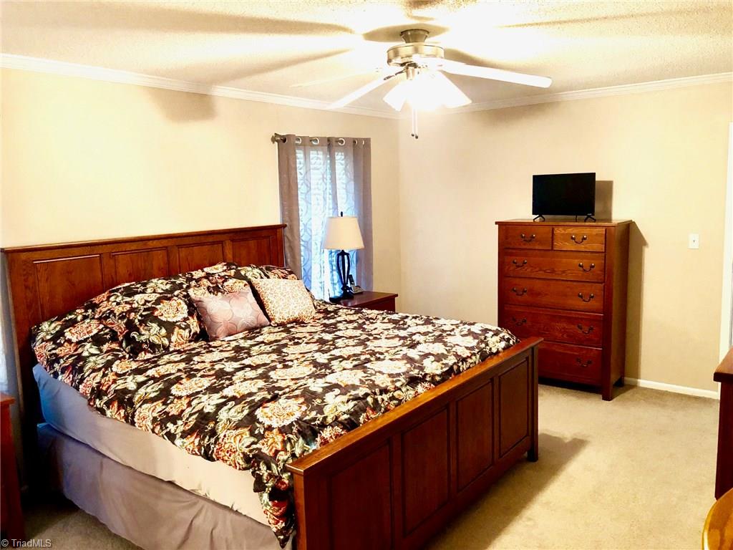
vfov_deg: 49.7
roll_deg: +1.7
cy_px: 275
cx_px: 366
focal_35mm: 28
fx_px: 593
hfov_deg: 63.4
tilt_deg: -9.1
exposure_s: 1/6
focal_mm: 3.99
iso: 80
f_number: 1.8
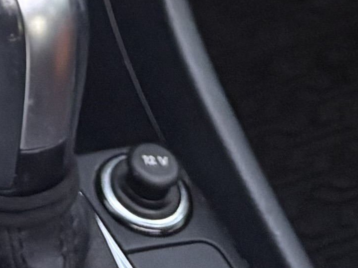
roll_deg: -1.2
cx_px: -238
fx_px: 2141
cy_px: -795
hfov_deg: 9.2
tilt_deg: -18.1
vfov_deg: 6.0
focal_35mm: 207
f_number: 1.6
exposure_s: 1/60
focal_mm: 5.96
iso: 200
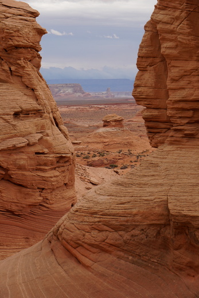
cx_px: 100
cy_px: 149
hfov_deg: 13.0
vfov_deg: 19.5
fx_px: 870
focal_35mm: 105
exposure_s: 1/500
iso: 200
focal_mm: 70
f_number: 8
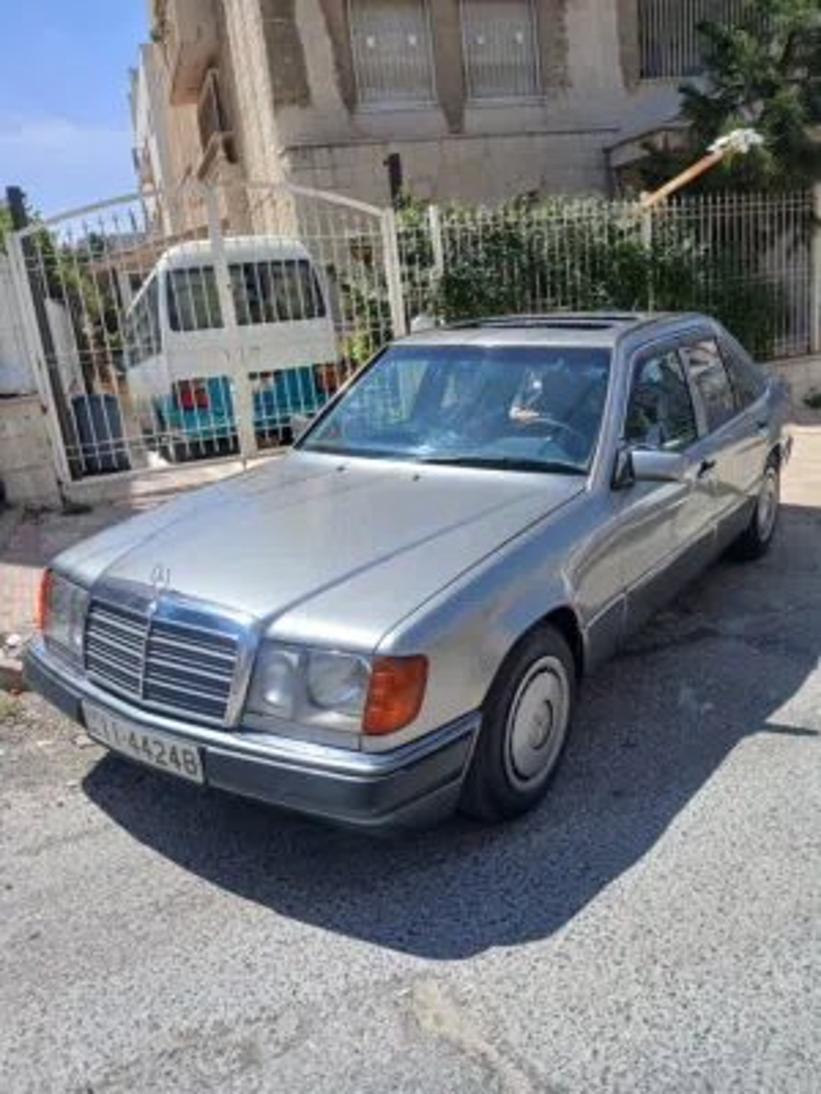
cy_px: 547
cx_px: 410
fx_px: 822
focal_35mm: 26
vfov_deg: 67.3
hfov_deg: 53.1
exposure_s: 1/519
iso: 20
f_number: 1.8
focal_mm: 3.98
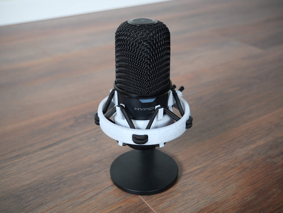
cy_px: 106
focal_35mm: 40
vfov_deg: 36.0
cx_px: 142
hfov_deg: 46.8
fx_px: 327
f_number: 4.1
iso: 800
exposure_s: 1/40
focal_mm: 20
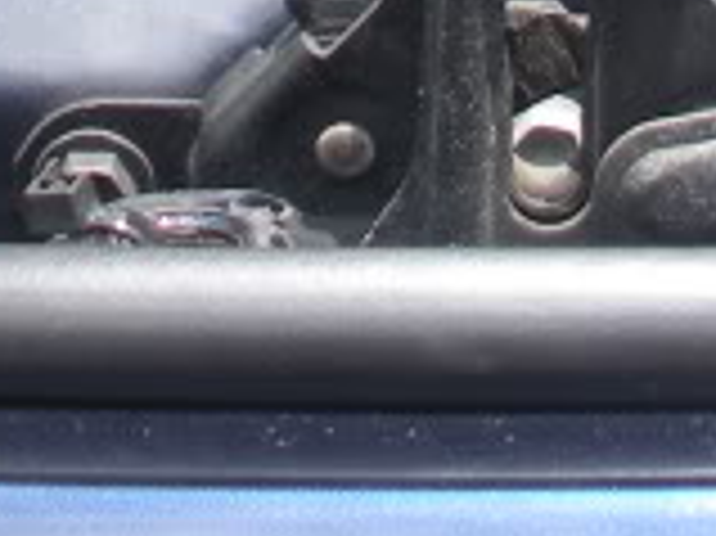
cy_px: -1067
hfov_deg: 8.5
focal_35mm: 232
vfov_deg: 5.9
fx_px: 4795
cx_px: 513
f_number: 3.5
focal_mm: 6.3
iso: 64
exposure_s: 1/187
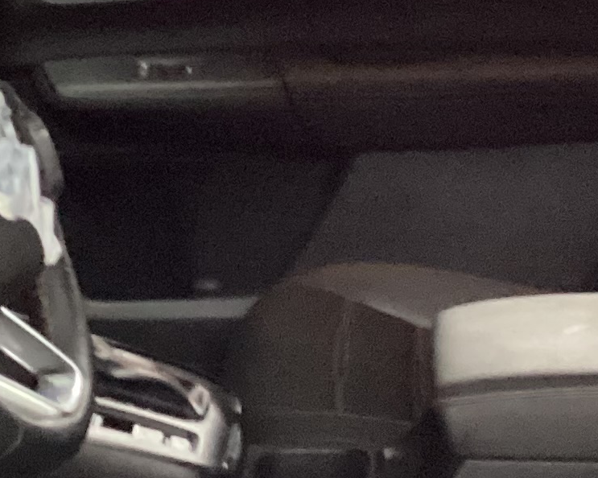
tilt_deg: -22.4
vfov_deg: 11.5
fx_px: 2353
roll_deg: +0.9
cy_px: 408
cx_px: 272
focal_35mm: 133
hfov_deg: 14.5
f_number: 2.4
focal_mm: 3.3
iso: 640
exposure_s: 1/20
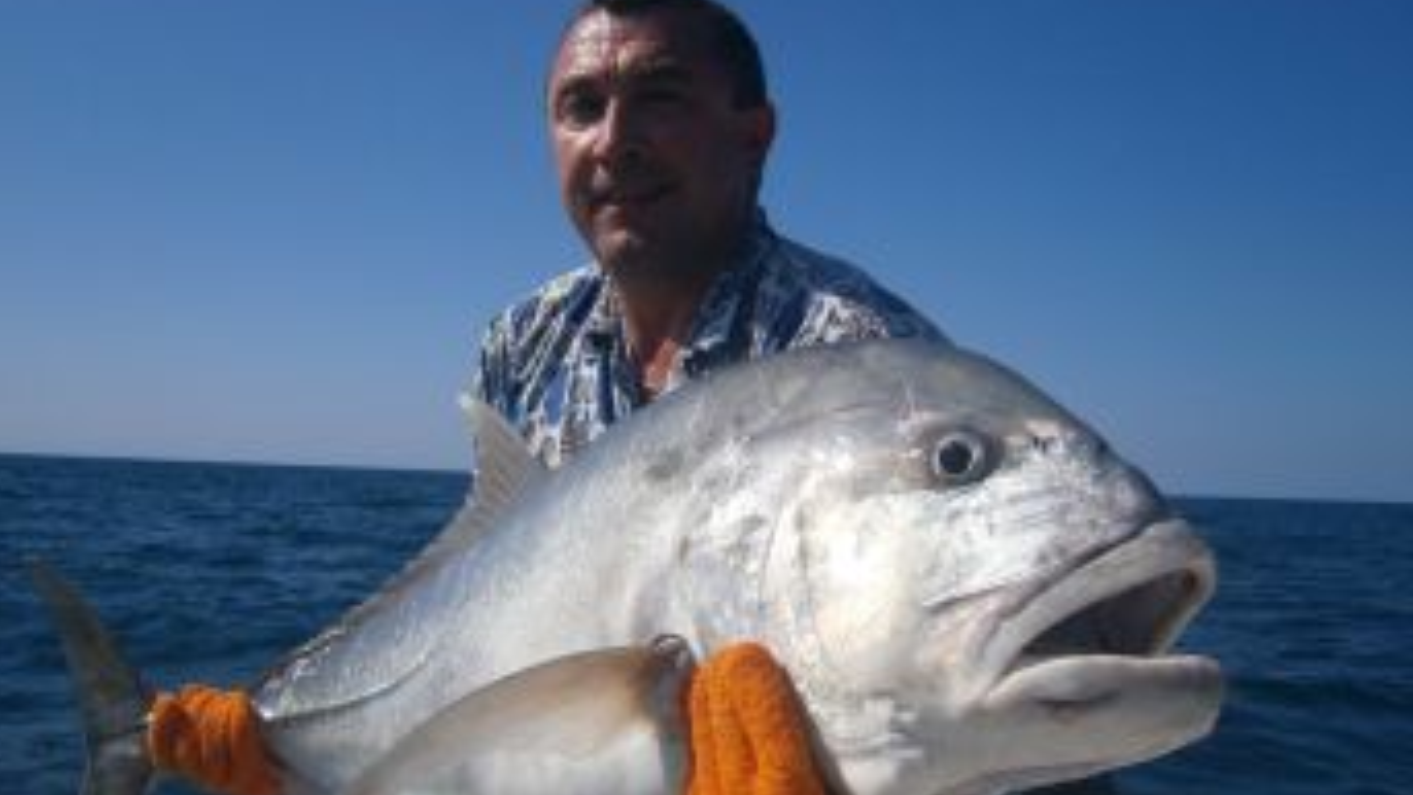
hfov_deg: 59.5
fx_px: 1237
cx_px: 725
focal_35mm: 33
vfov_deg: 35.6
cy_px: 428
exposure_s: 1/400
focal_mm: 4.7
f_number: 8
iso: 80
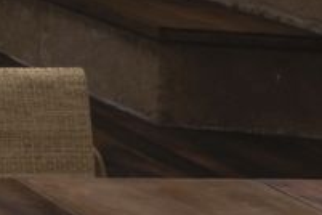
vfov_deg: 7.1
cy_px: -284
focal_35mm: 183
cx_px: -825
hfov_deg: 8.3
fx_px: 1637
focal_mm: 23
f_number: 8
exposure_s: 1/8
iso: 320
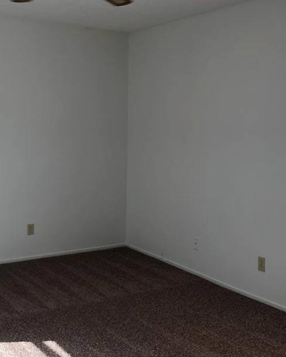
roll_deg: -0.4
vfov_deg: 40.3
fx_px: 486
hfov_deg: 32.7
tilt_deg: -6.4
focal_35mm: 46
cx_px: 126
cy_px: 175
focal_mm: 3.99
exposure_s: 1/120
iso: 25
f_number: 1.8
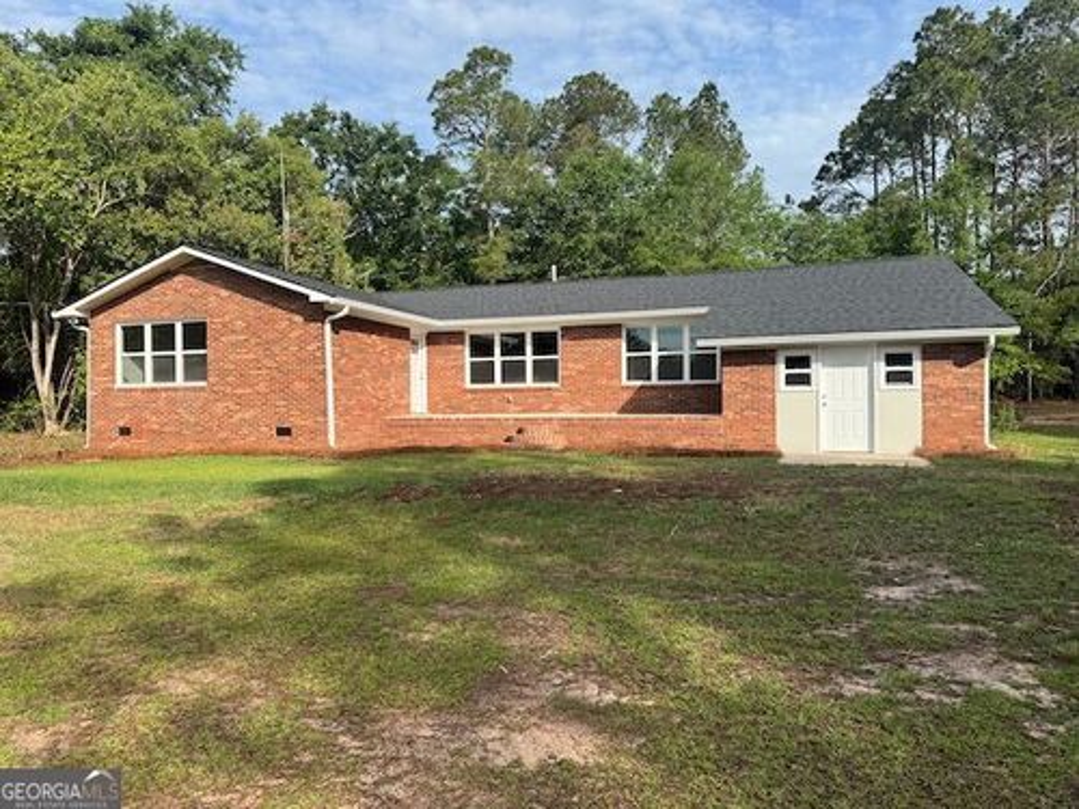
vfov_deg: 56.8
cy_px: 404
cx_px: 540
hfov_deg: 71.6
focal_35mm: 24
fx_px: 748
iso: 80
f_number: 1.78
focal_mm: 6.76
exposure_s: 1/2710
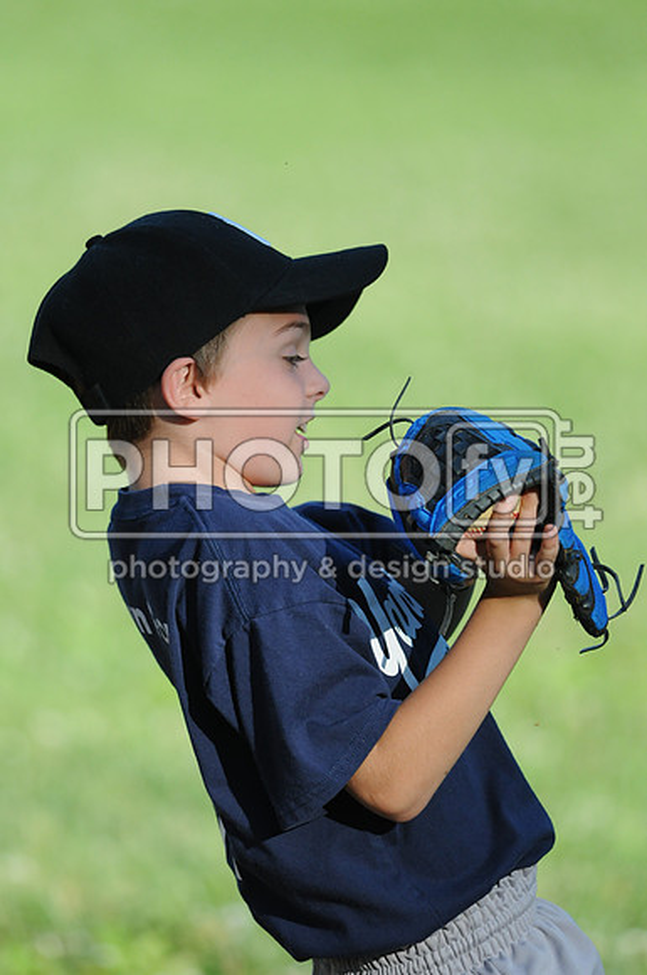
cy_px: 488
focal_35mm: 450
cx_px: 324
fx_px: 12167
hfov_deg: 3.0
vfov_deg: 4.6
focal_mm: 300
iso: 800
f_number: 4
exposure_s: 1/2500
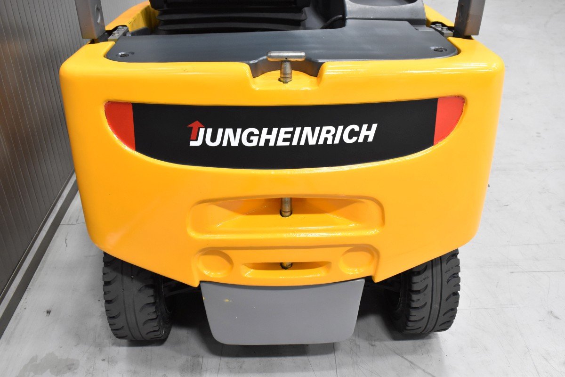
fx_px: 541
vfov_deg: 38.4
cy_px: 188
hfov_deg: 55.1
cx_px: 282
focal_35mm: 34
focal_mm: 23
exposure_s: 1/30
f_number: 5
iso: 1600
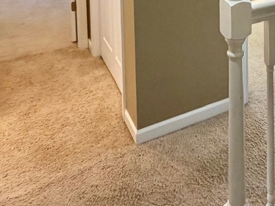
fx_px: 381
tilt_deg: -5.6
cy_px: -88
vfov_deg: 24.7
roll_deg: +0.6
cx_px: 241
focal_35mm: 48
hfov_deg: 37.4
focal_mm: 2.22
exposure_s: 1/120
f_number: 2.2
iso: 320
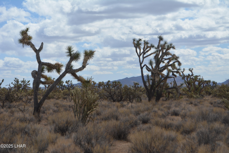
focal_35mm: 82
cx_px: 114
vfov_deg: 16.6
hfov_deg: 24.6
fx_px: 525
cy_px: 76
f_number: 8
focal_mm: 55
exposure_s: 1/2000
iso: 400
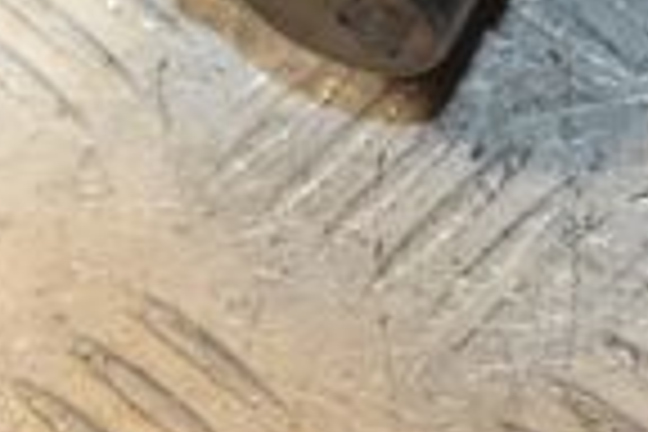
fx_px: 5404
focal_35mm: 300
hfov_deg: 6.8
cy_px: -414
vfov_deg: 4.5
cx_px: 576
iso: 1600
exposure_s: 1/200
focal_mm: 45
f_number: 6.3
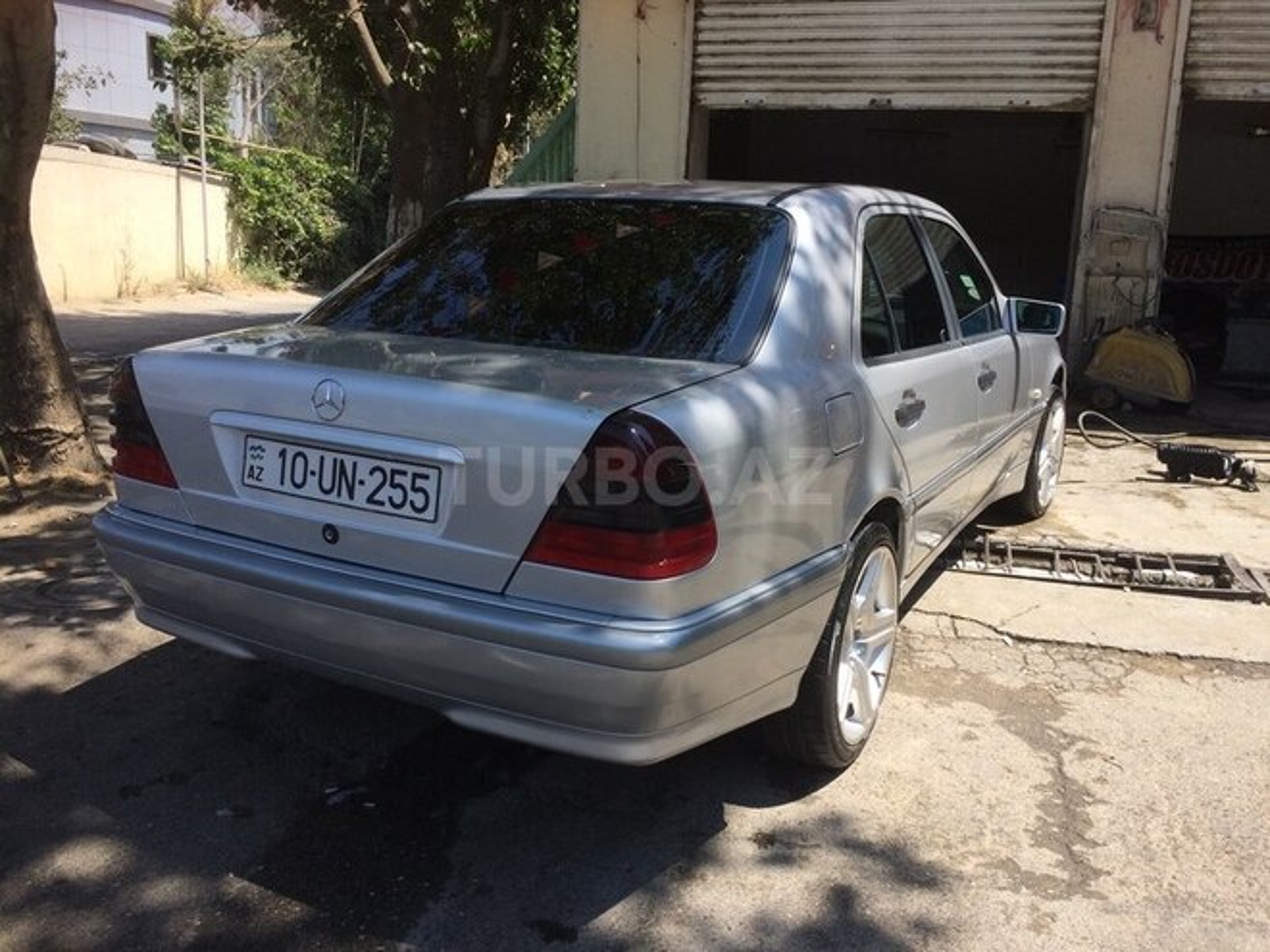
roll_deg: -1.2
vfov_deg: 48.2
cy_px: 476
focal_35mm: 29
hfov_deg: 61.7
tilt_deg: -8.3
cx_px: 635
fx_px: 1064
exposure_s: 1/977
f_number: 2.2
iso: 32
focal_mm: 4.15
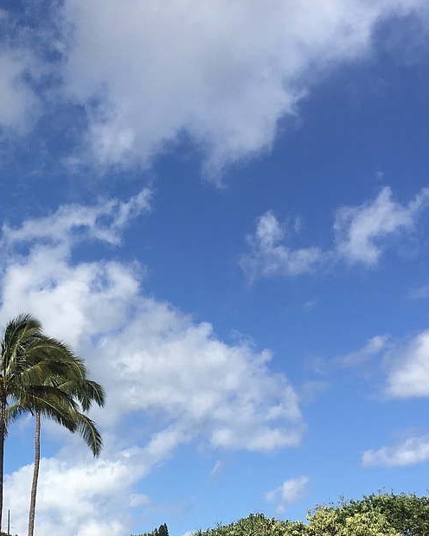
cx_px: 4
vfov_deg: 25.9
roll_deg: +0.2
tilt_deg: +14.2
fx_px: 1159
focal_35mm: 73
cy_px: 356
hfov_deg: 20.3
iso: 25
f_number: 2.2
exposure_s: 1/2331
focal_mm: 4.15
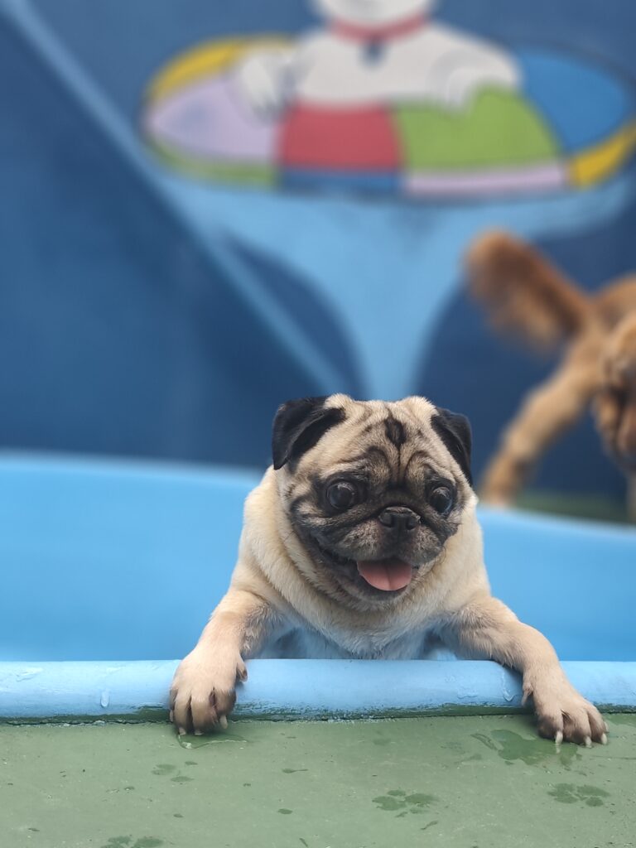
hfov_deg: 31.5
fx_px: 1127
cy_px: 424
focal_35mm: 46
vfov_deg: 41.2
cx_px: 318
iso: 50
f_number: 1.65
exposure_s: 1/130
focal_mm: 6.19
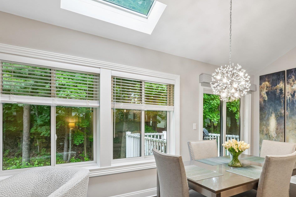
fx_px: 195
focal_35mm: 24
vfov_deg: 53.1
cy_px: 123
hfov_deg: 73.2
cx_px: 185
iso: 400
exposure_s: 1/13
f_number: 9
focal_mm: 16.5
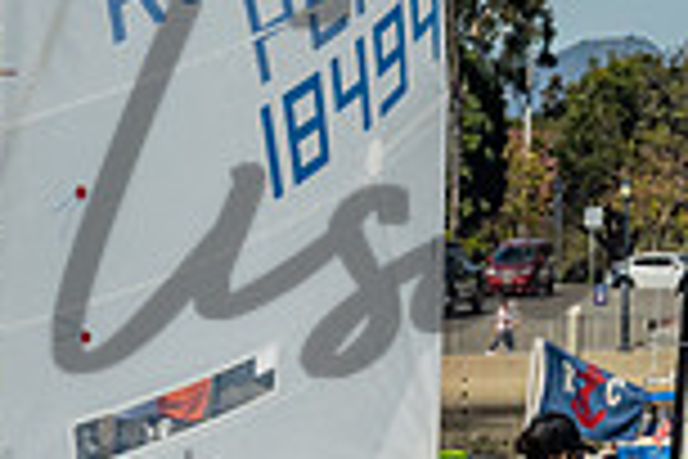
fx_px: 12784
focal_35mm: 669
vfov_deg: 2.1
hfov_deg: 3.1
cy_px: 182
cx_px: 1064
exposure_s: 1/500
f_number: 10
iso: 250
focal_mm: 175
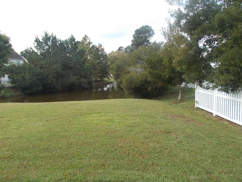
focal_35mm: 26
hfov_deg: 67.3
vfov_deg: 53.1
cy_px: 91
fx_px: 182
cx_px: 121
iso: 80
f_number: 3.2
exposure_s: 1/320
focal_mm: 4.6
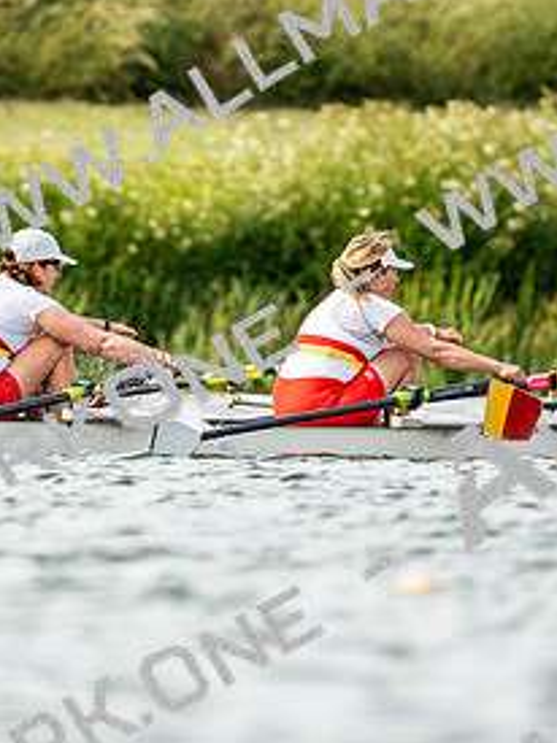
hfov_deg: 1.4
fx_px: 23275
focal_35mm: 1084
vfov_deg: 1.8
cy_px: 296
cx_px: 219
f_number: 6.3
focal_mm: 535
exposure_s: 1/2000
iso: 500
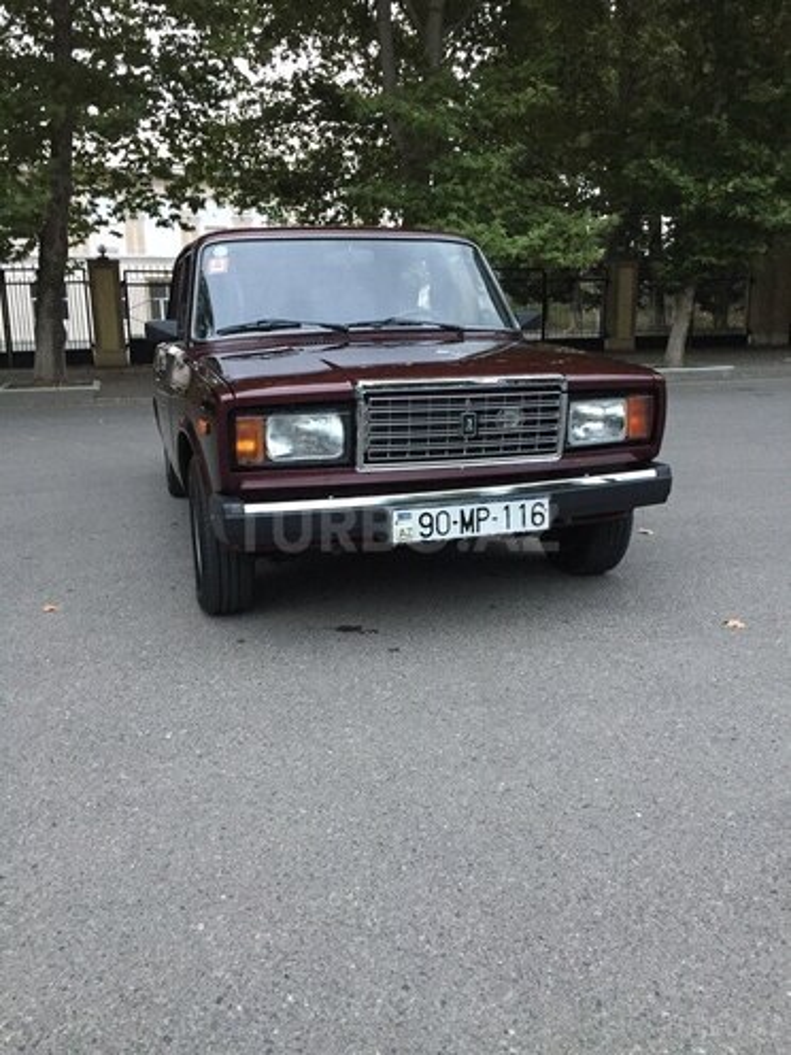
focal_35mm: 29
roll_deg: +1.9
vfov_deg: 61.7
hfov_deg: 48.2
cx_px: 396
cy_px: 528
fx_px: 884
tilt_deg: -12.3
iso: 250
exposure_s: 1/17
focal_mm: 4.15
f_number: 2.2
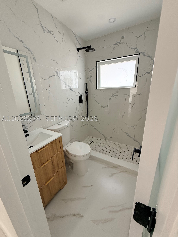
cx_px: 89
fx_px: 96
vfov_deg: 102.1
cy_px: 118
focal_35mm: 14
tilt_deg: -18.4
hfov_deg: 85.7
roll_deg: +1.6
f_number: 2.2
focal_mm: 2.22
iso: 160
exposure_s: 1/99
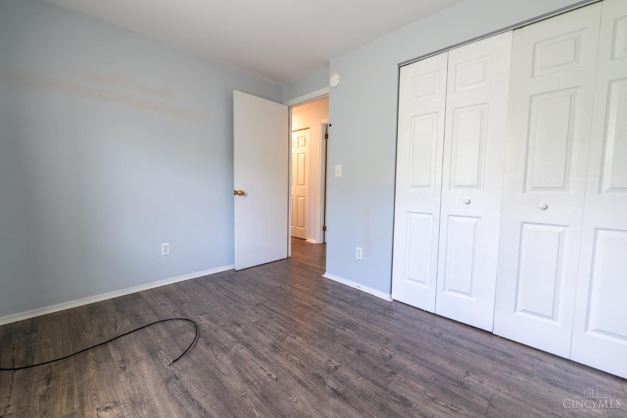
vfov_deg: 81.2
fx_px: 244
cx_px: 314
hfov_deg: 104.3
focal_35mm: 14
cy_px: 209
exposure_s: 1/6
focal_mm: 14
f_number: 8
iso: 100
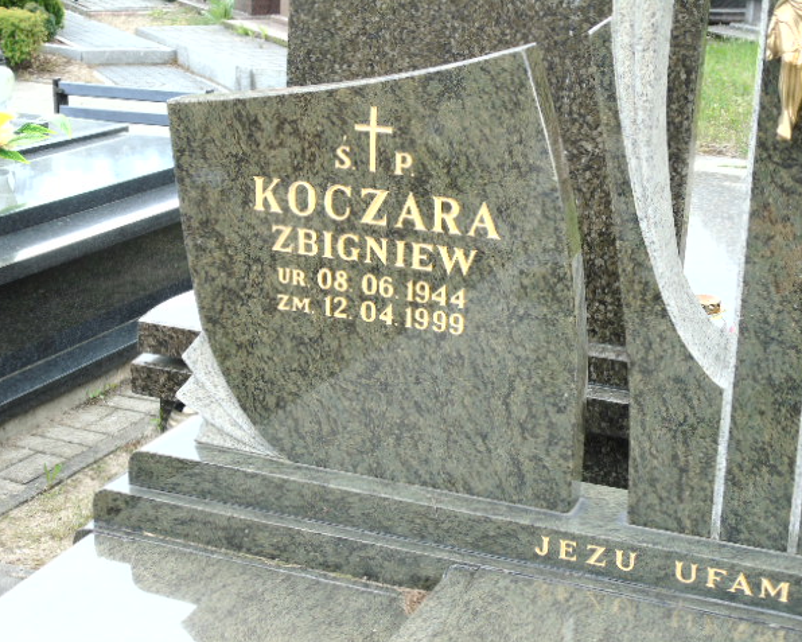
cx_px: 384
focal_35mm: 65
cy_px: 322
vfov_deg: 23.5
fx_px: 1543
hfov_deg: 29.1
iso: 80
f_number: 4.5
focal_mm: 11
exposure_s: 1/60
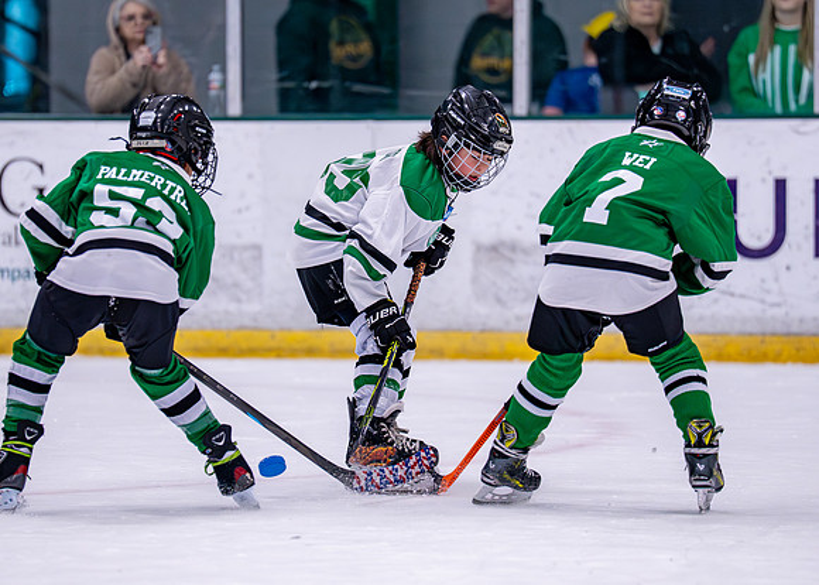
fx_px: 7151
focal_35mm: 308
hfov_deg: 6.6
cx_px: 360
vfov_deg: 4.7
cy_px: 260
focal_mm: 200
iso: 2500
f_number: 2.8
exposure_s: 1/1250
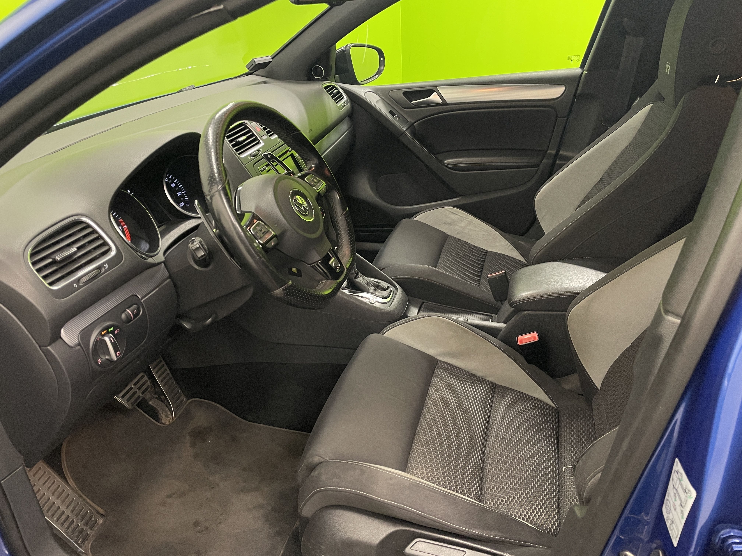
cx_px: 371
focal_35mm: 26
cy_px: 278
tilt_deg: -26.6
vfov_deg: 53.1
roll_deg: +2.8
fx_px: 557
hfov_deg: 67.3
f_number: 1.6
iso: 160
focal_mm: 4.2
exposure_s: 1/50
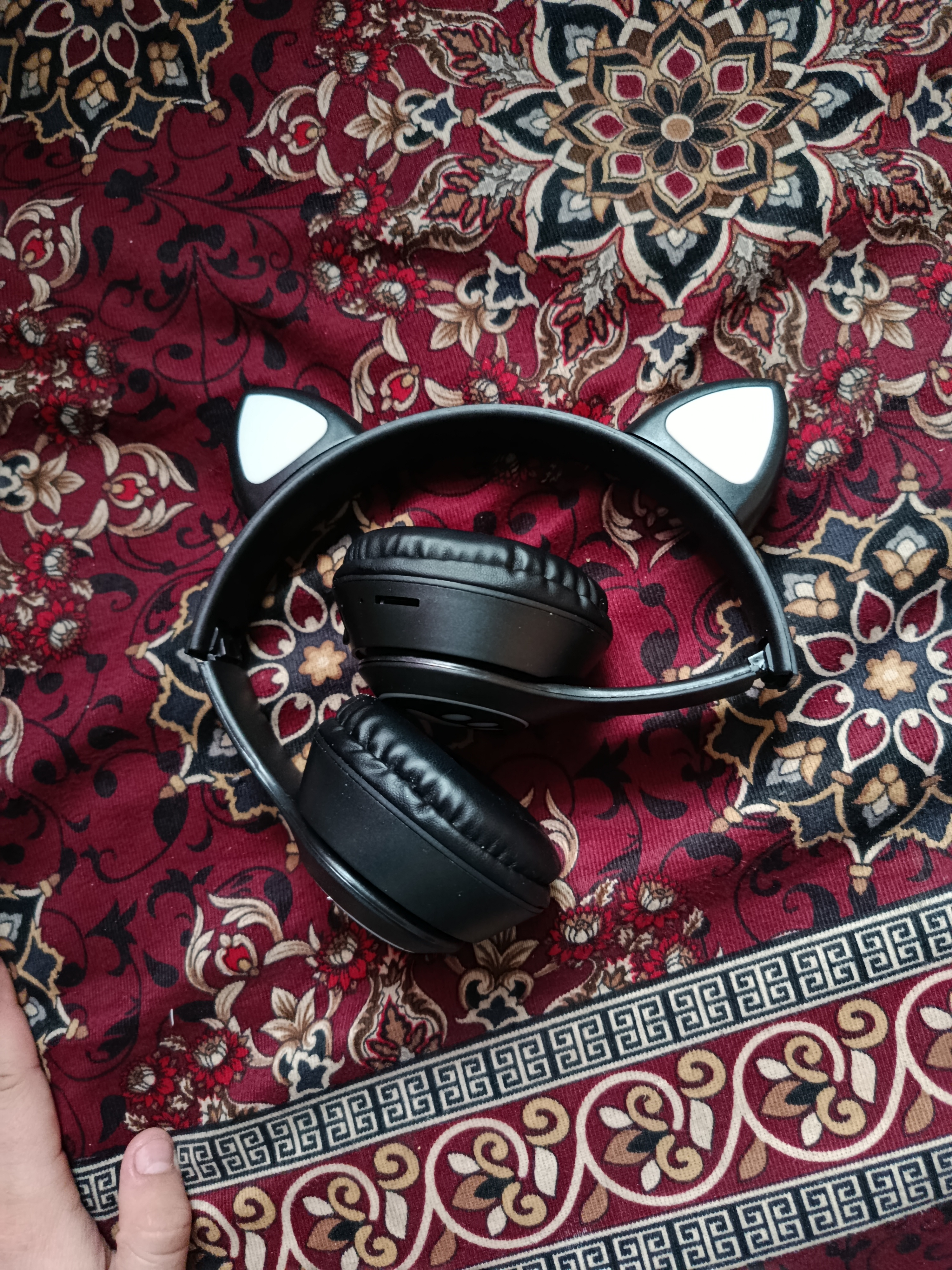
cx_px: 476
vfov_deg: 71.6
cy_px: 635
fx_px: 880
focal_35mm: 24
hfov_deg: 56.8
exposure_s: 1/25
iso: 3214
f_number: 1.7
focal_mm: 5.24
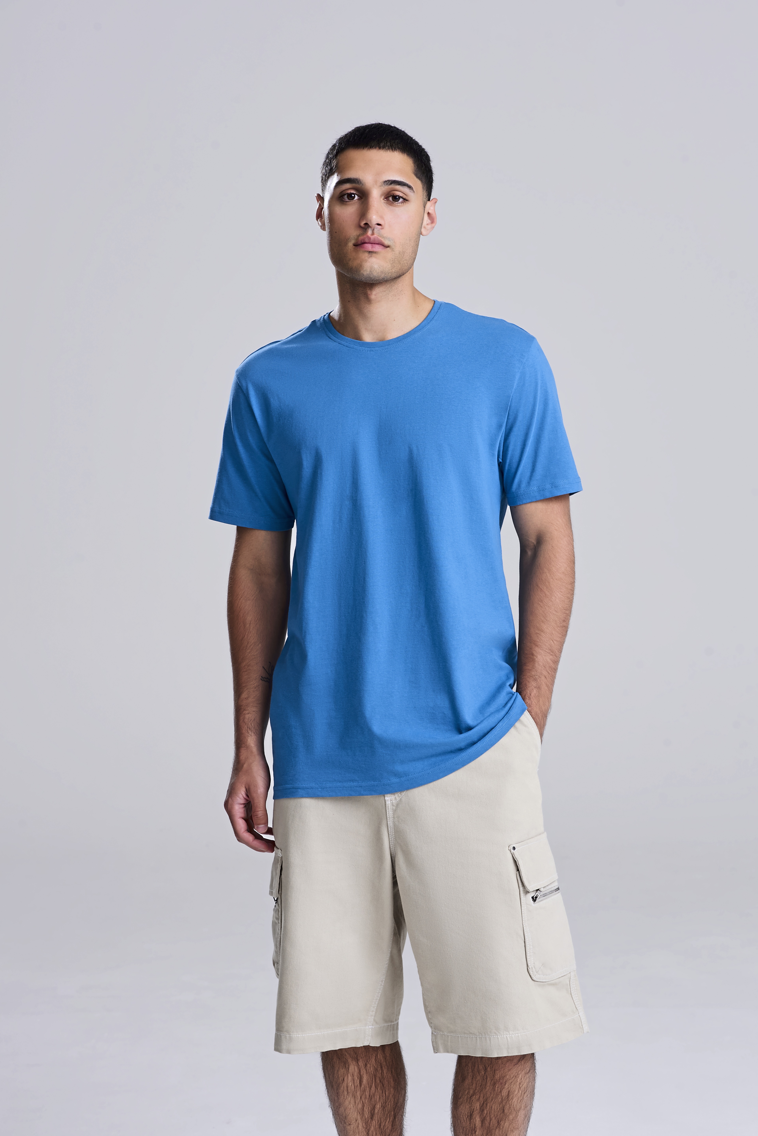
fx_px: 3692
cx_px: 394
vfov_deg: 17.5
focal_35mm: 117
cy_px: 570
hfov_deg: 11.7
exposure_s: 1/160
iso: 400
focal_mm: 112
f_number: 10
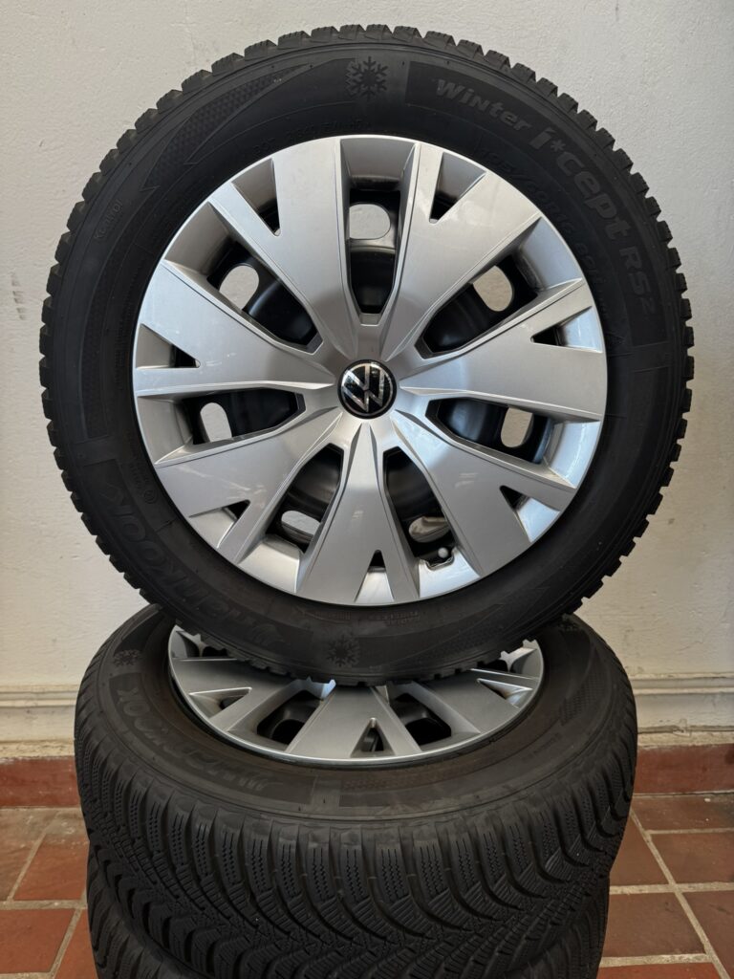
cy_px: 490
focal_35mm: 24
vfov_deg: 71.6
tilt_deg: -15.7
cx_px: 367
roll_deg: +0.1
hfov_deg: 56.8
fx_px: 679
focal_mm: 6.76
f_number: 1.78
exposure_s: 1/121
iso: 80
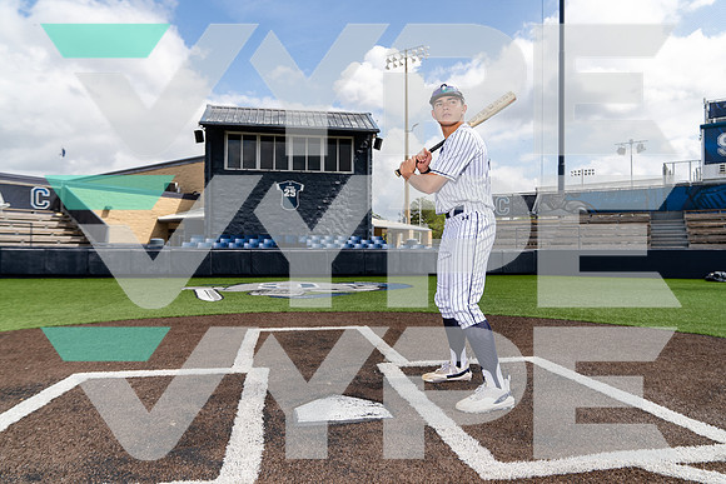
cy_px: 242
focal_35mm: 24
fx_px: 484
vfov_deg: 53.2
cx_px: 363
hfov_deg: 73.7
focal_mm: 24
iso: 250
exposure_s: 1/1250
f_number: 4
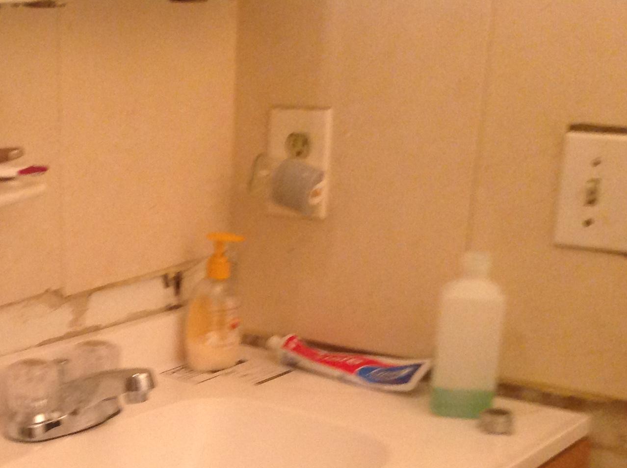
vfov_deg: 20.0
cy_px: 467
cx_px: 78
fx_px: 1284
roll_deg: +0.6
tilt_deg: -20.5
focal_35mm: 71
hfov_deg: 26.6
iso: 250
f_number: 2.4
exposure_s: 1/15
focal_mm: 4.28
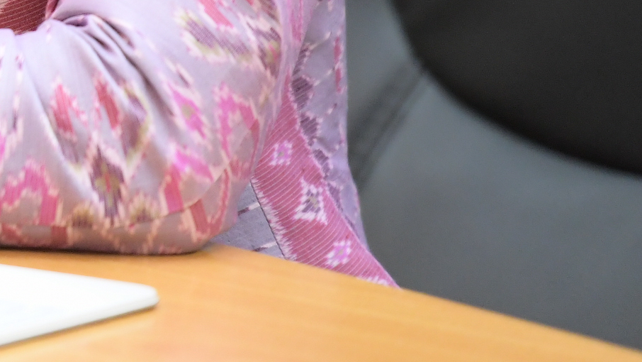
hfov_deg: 2.6
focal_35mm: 835
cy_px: -541
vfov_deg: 1.5
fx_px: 14217
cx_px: -687
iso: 1600
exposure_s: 1/125
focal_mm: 175
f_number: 2.8
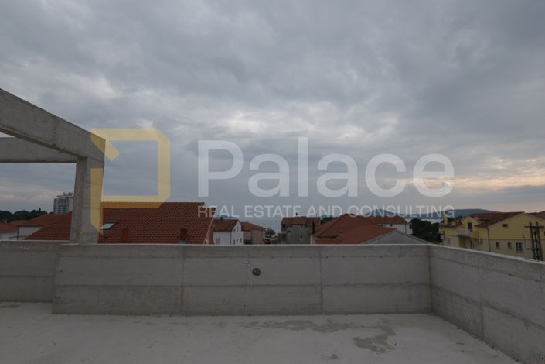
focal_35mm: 18
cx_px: 272
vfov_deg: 67.4
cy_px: 182
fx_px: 272
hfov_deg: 90.0
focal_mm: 18
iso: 200
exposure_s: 1/1250
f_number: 6.3
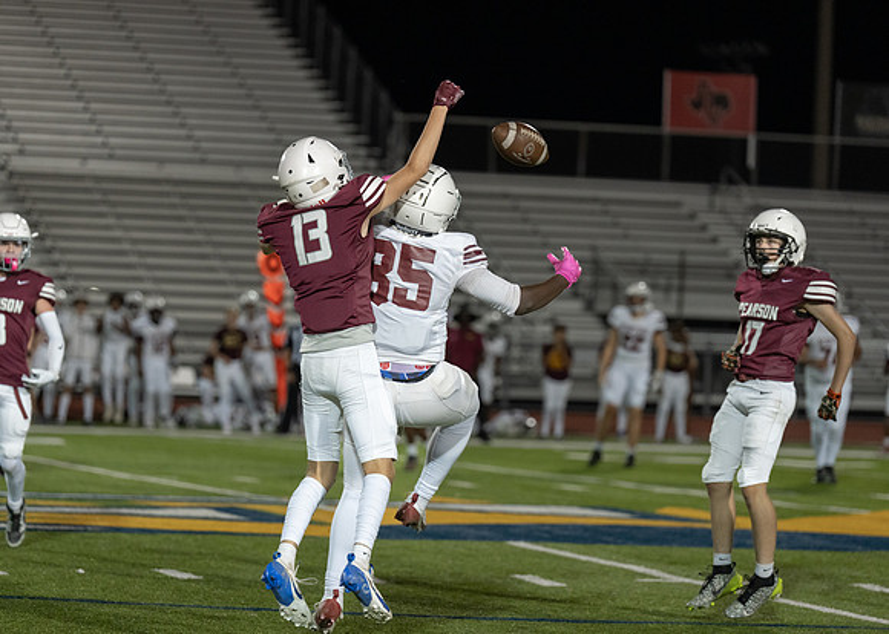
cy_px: 348
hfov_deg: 12.2
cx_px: 420
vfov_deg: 8.8
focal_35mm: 164
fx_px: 4144
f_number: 2.8
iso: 1600
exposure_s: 1/1000
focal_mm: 142
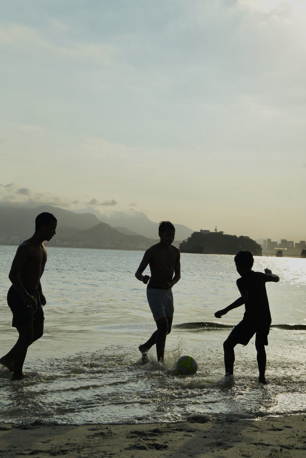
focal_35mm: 61
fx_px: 773
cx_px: 153
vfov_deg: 33.0
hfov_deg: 22.4
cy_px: 229
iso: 4000
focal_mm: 60.7
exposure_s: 1/8000
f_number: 9
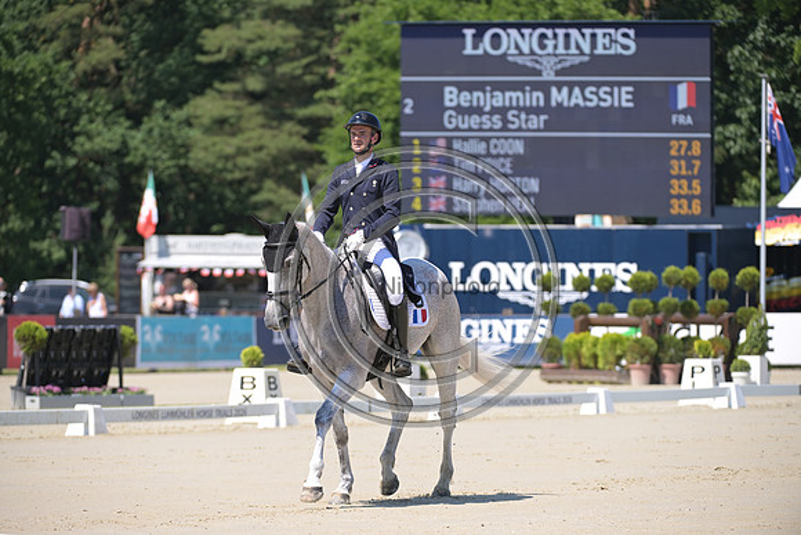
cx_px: 400
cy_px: 268
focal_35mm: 240
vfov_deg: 5.7
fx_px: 5341
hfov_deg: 8.6
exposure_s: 1/1250
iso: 320
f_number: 5
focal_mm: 240
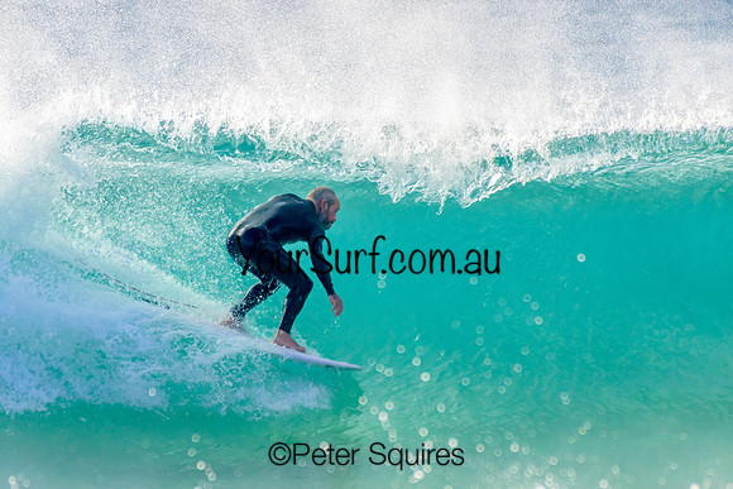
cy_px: 244
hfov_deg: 2.1
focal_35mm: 1000
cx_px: 366
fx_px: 20365
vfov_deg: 1.4
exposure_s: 1/2000
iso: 1250
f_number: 11
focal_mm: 1000
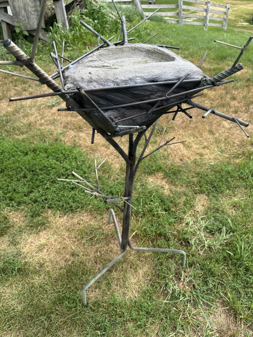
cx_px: 126
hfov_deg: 56.8
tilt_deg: -40.6
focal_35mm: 24
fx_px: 234
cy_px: 168
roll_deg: +2.7
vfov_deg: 71.6
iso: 80
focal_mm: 6.86
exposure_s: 1/1517
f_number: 1.78
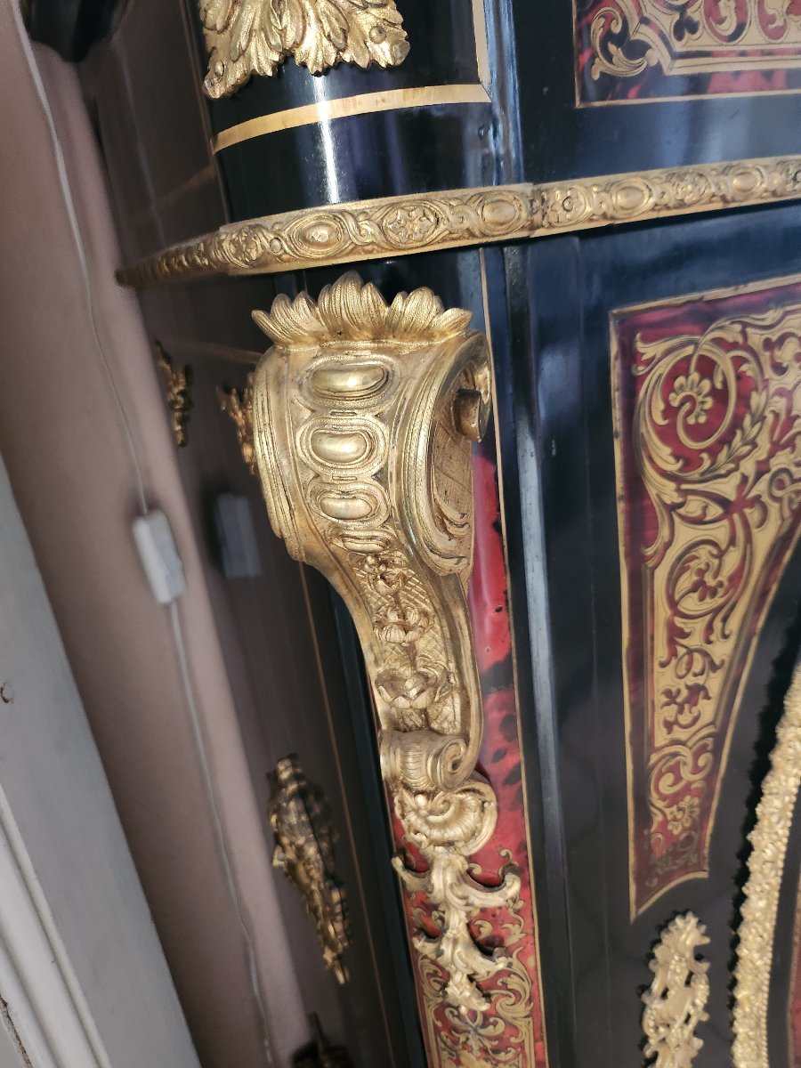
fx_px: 740
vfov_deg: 71.6
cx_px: 400
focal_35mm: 24
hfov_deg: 56.8
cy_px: 534
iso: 500
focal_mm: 5
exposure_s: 1/24
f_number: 1.8
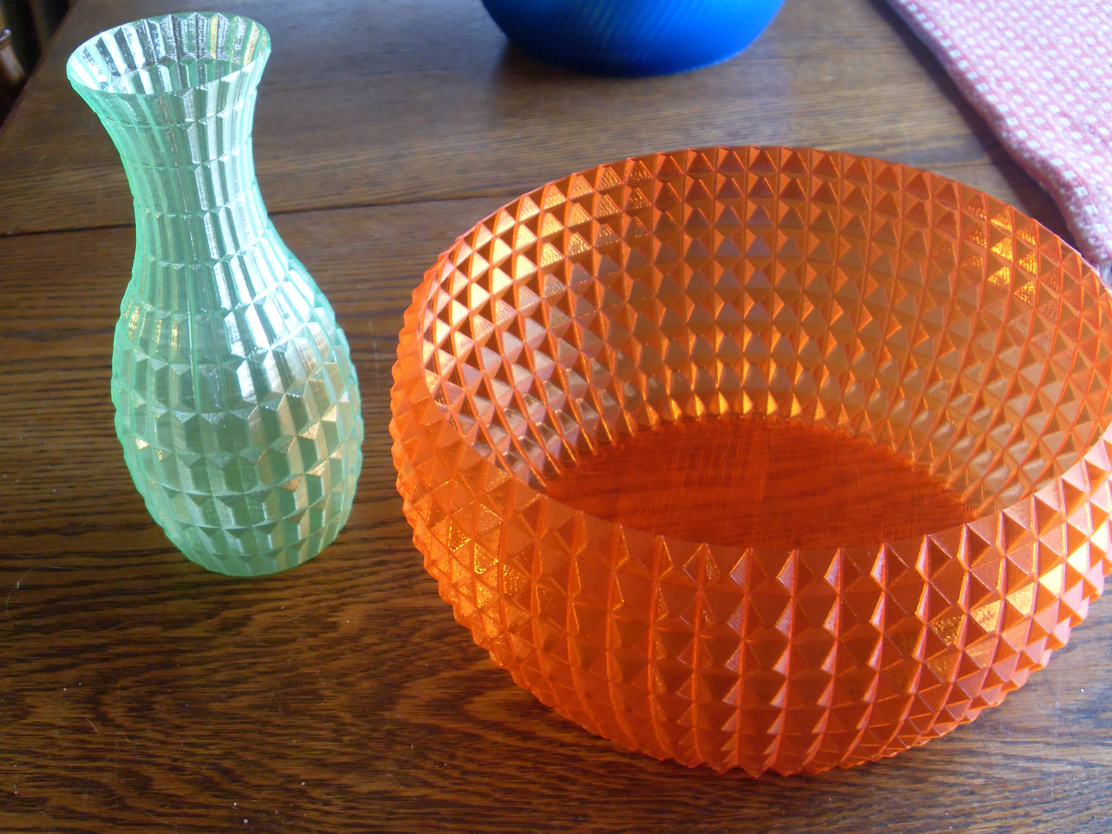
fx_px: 1414
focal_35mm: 44
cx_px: 551
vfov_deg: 32.9
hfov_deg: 42.9
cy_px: 432
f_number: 2.8
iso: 200
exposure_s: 1/20
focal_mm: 6.3
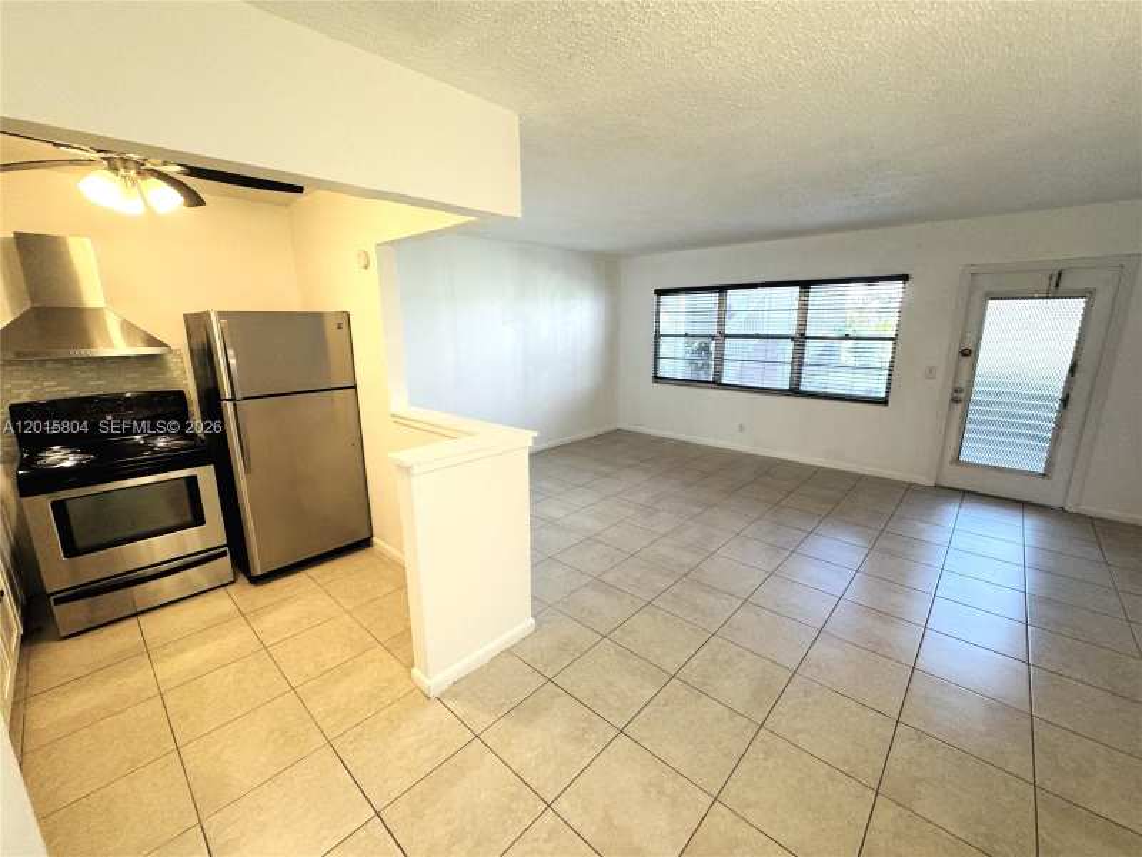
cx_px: 571
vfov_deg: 85.7
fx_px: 462
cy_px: 428
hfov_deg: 102.1
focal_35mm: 14
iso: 160
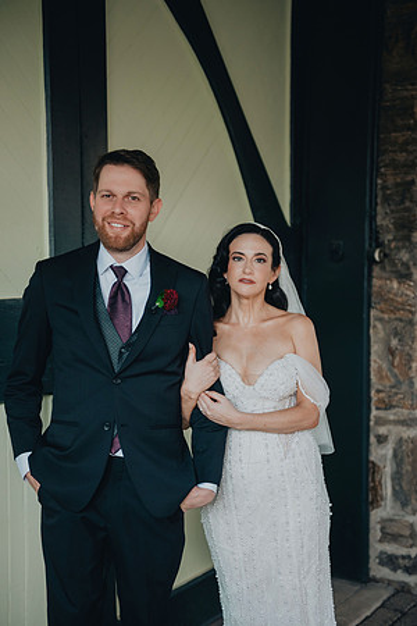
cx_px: 208
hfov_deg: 26.0
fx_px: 903
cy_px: 313
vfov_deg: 38.2
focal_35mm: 52
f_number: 2.8
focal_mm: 52
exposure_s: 1/250
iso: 400
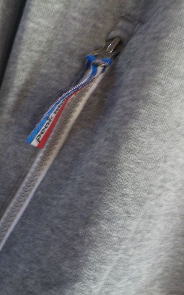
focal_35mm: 43
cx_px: 84
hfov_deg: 29.8
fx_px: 345
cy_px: 149
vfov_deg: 46.2
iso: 400
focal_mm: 4.1
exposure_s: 1/13
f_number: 3.3
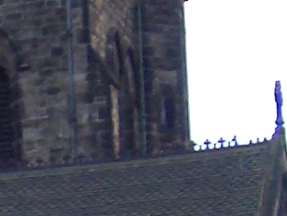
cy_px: 469
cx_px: -574
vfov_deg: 5.0
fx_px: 2431
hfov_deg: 6.2
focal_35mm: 293
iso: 100
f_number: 2.8
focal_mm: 6.8
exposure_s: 1/60
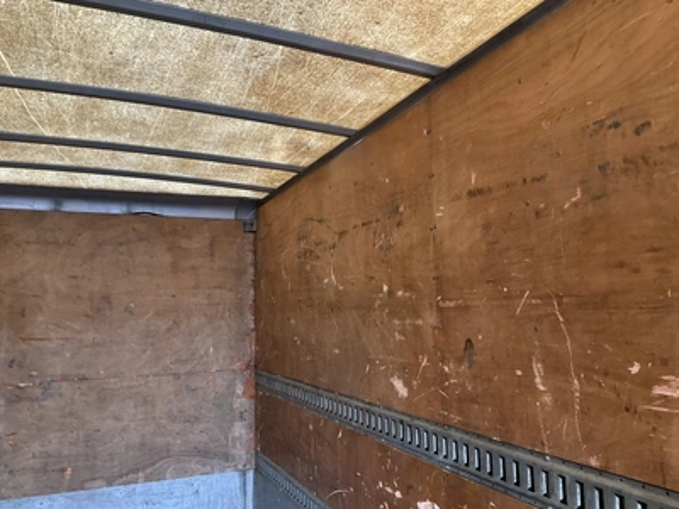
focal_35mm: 29
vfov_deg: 48.2
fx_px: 569
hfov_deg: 61.7
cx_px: 340
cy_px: 254
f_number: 1.8
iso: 125
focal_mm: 3
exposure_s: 1/60
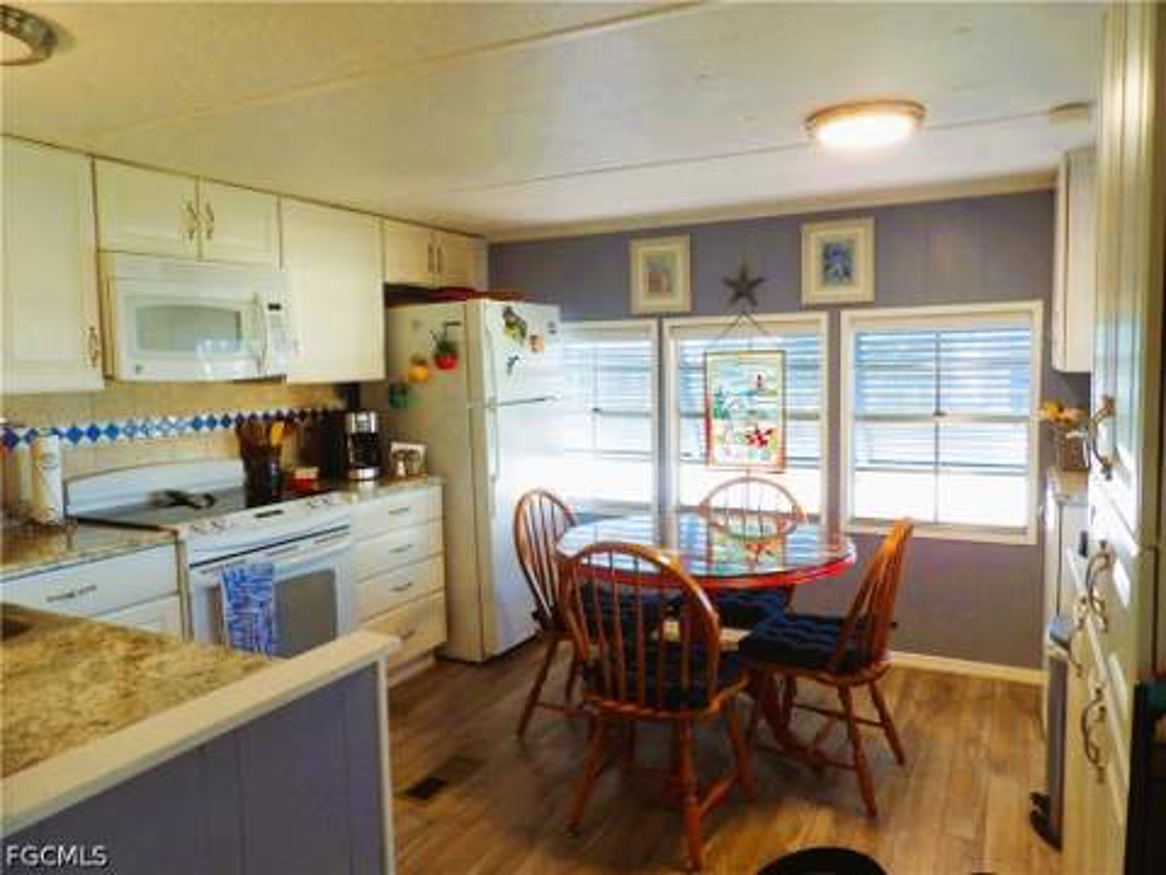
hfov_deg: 71.6
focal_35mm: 24
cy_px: 438
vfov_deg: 56.8
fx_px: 808
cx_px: 583
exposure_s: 1/33
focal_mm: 4.3
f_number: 3.2
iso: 135
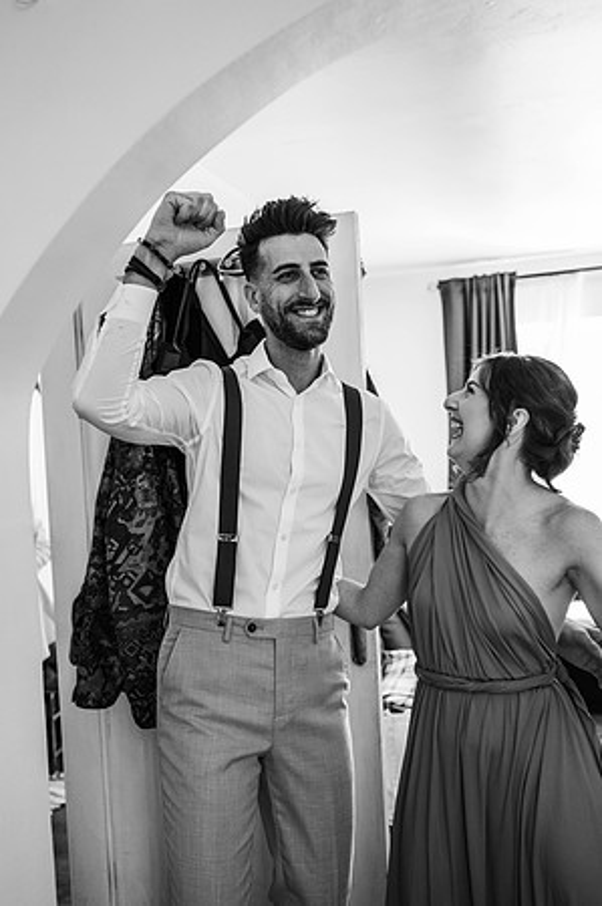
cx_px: 301
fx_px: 880
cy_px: 453
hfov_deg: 37.8
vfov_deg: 54.5
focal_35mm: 35
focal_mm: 35
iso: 1000
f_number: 2.5
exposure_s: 1/200
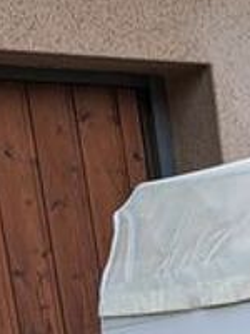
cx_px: 763
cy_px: 861
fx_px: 1541
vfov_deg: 10.3
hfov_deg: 7.9
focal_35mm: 160
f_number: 1.8
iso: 50
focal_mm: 5.23
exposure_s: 1/50
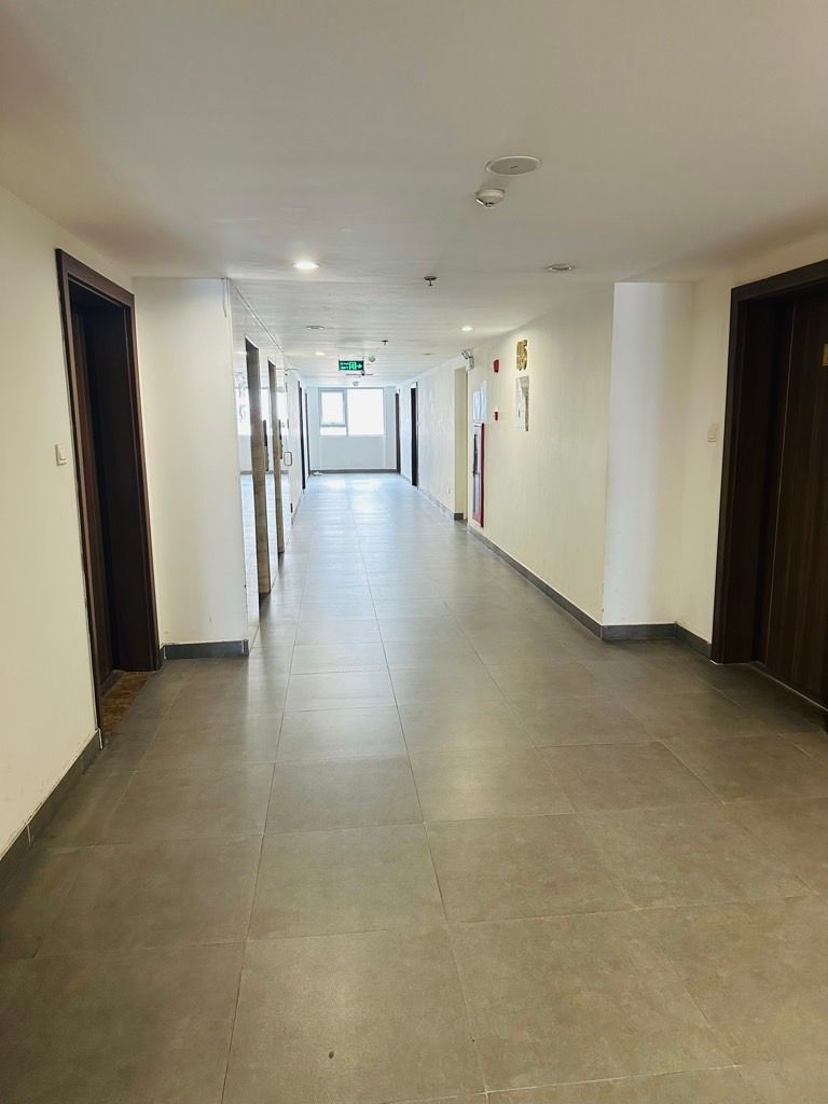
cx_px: 414
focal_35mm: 24
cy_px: 552
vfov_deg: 71.6
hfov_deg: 56.8
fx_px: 765
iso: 400
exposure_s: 1/60
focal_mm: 6.86
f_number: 1.78
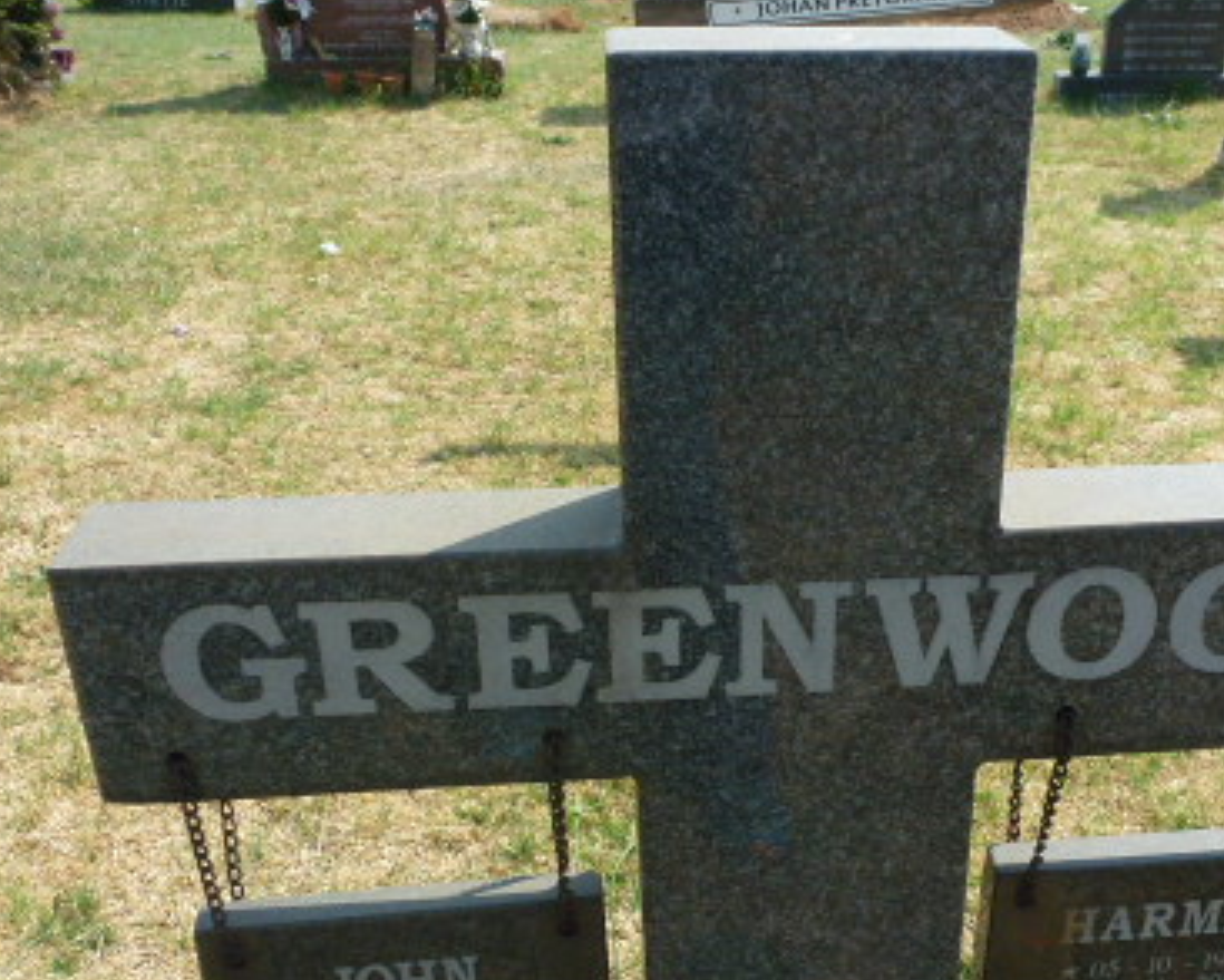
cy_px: 646
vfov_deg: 36.2
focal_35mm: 41
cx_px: 749
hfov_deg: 44.5
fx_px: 1486
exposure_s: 1/400
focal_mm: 4.3
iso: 100
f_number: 4
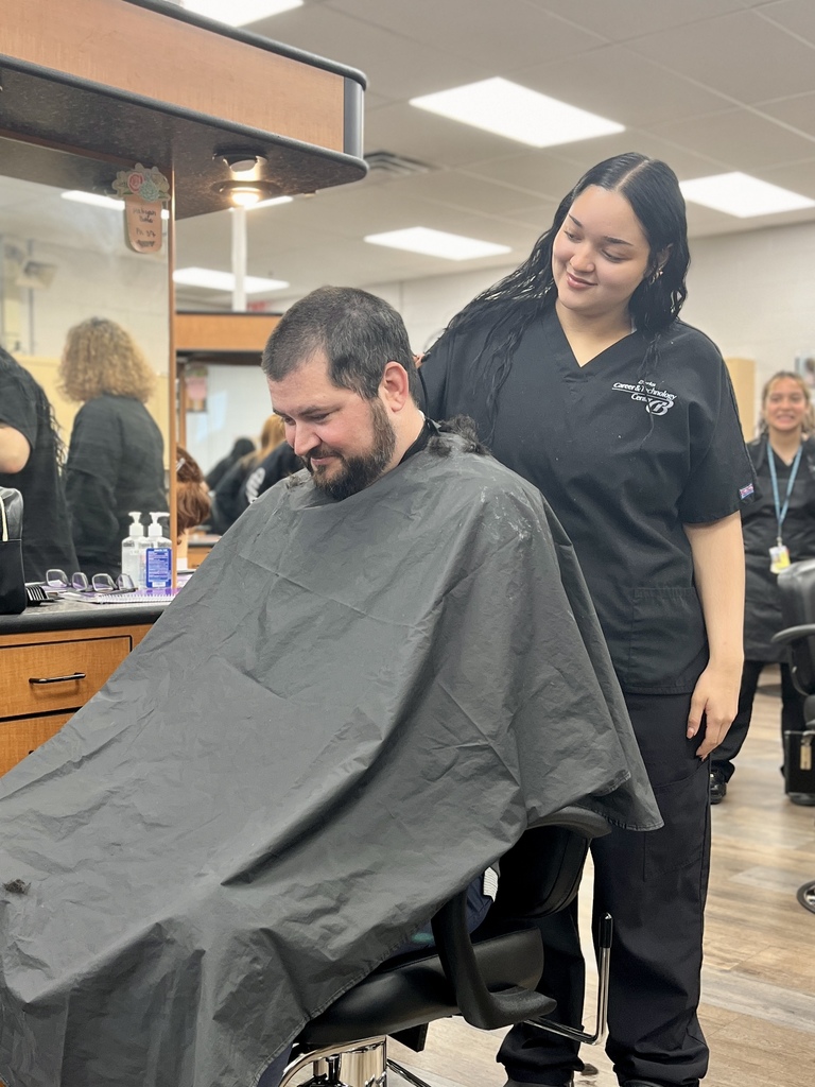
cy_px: 544
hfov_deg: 53.1
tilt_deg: -3.1
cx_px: 408
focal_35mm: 26
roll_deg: +0.1
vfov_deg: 67.3
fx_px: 816
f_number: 1.6
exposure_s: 1/60
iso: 100
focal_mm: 5.1
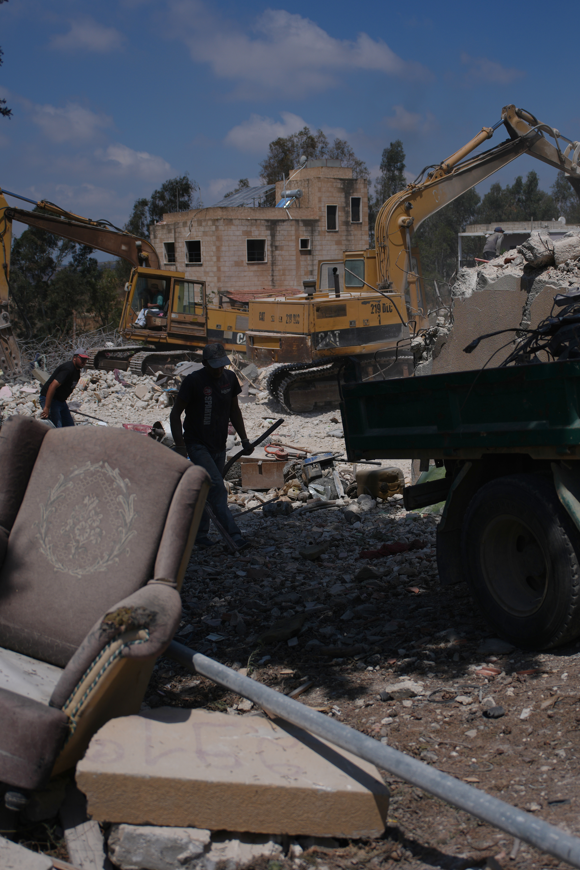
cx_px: 360
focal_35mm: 49
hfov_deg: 27.4
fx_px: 1184
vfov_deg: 40.3
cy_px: 443
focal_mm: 32
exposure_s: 1/4000
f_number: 2.8
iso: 50
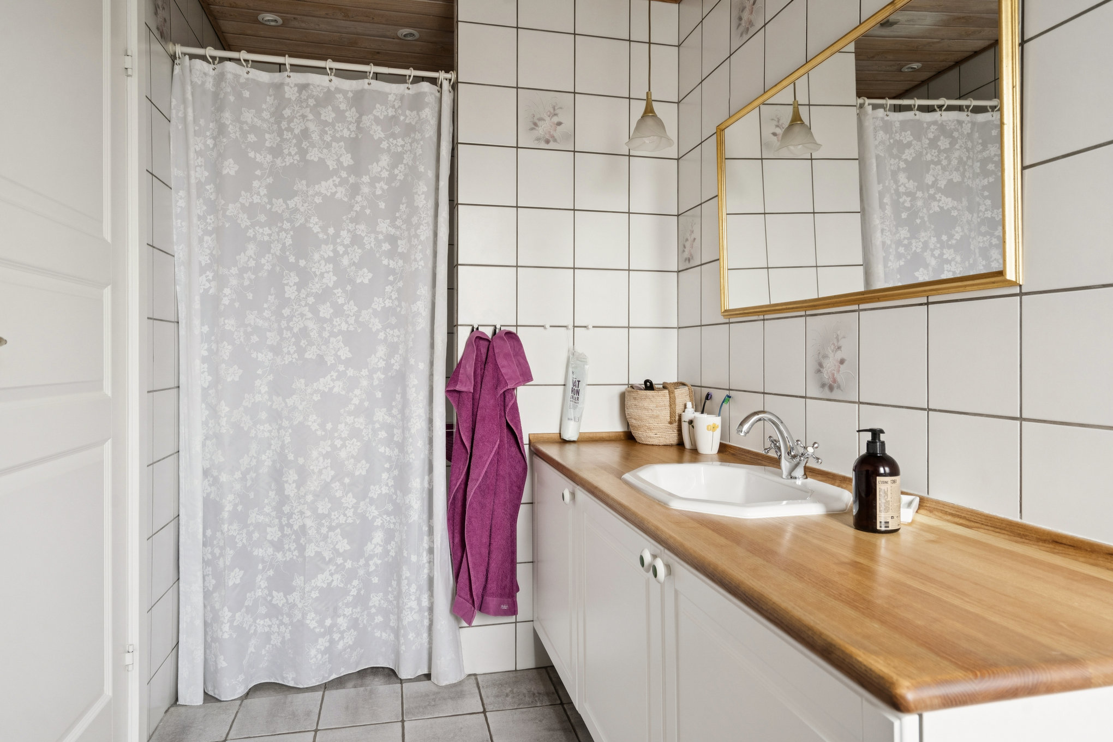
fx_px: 680
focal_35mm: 22
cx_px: 556
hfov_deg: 78.6
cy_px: 371
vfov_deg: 57.2
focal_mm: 22
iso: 800
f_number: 7.1
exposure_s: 1/30
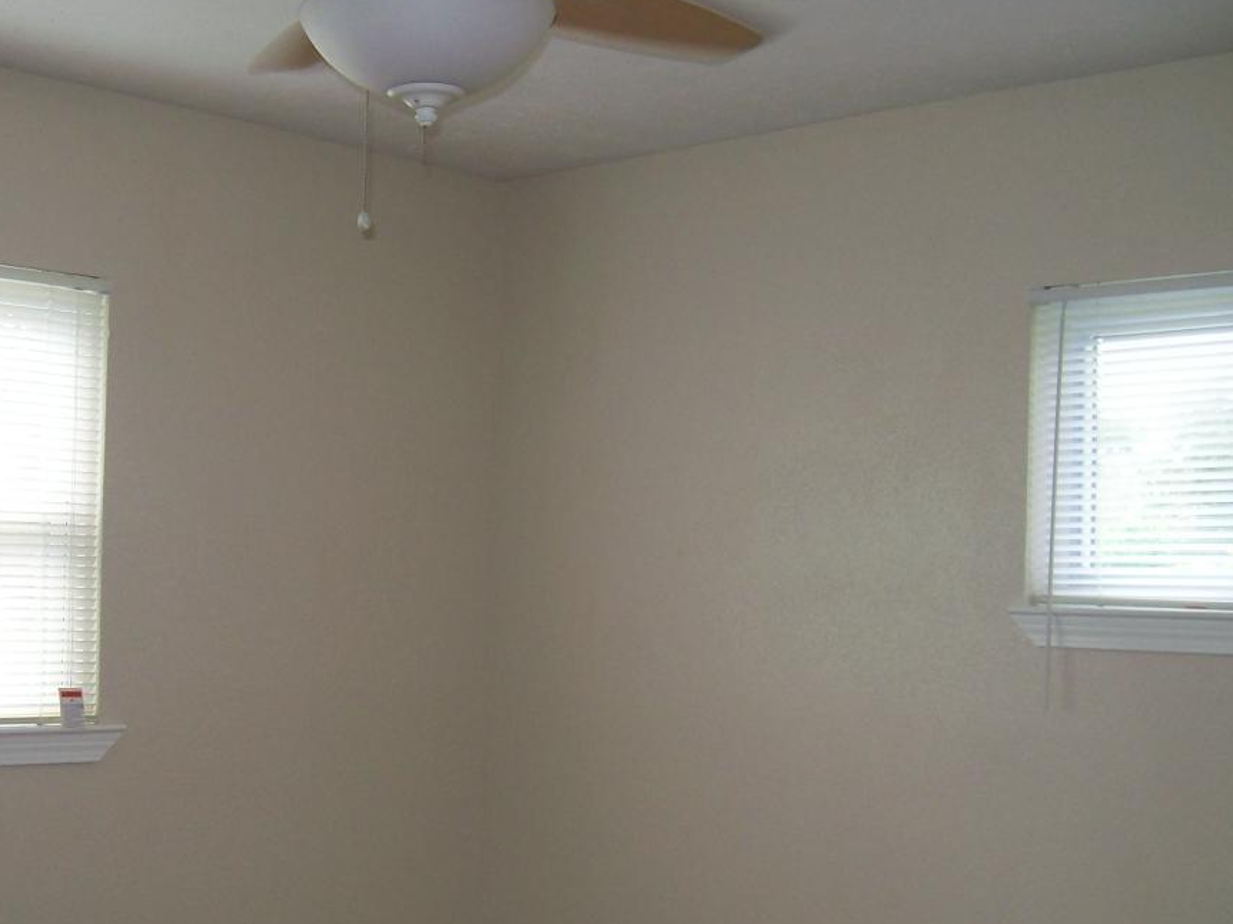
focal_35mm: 52
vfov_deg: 27.9
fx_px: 1852
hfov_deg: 36.4
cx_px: 392
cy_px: 602
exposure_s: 1/64
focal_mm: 5.8
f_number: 2.8
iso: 80
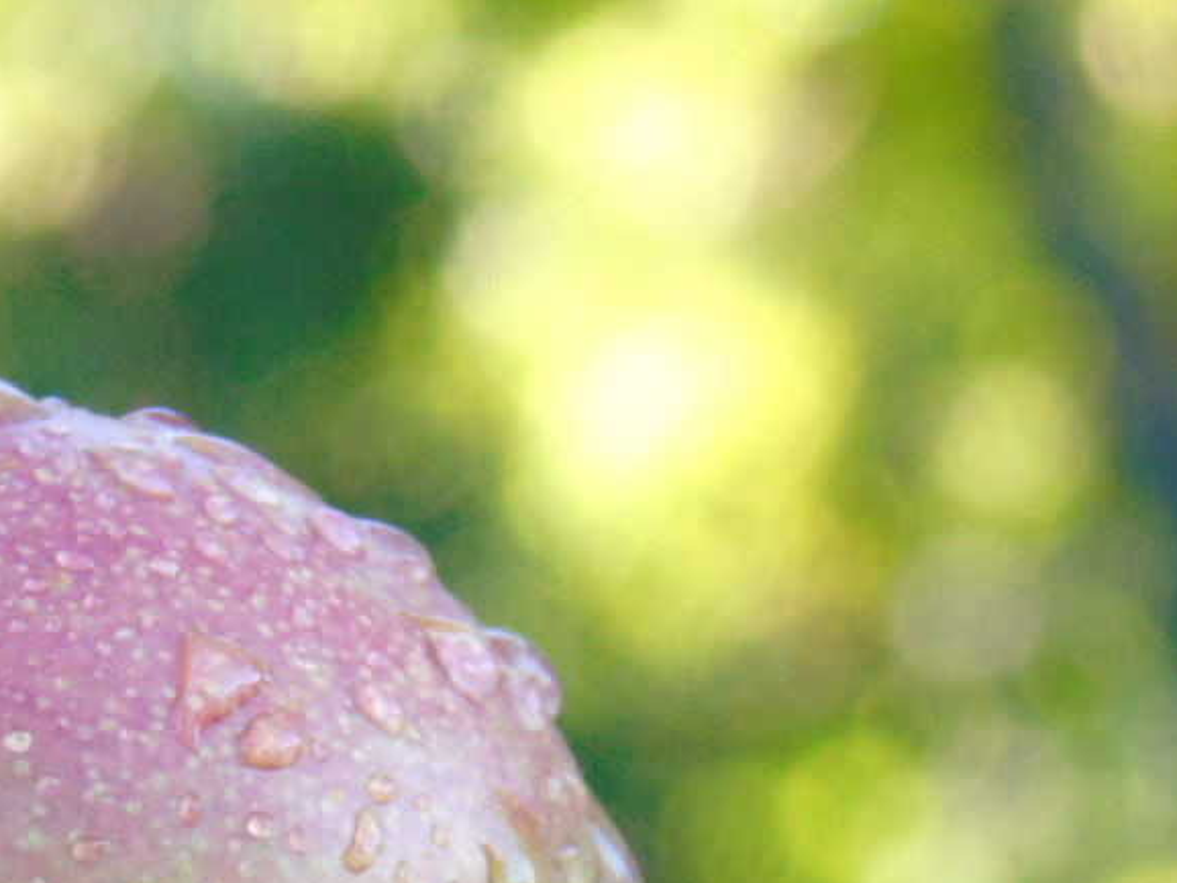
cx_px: 126
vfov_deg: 3.3
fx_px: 15270
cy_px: 958
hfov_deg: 4.4
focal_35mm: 449
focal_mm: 29
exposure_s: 1/60
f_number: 4.9
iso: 400
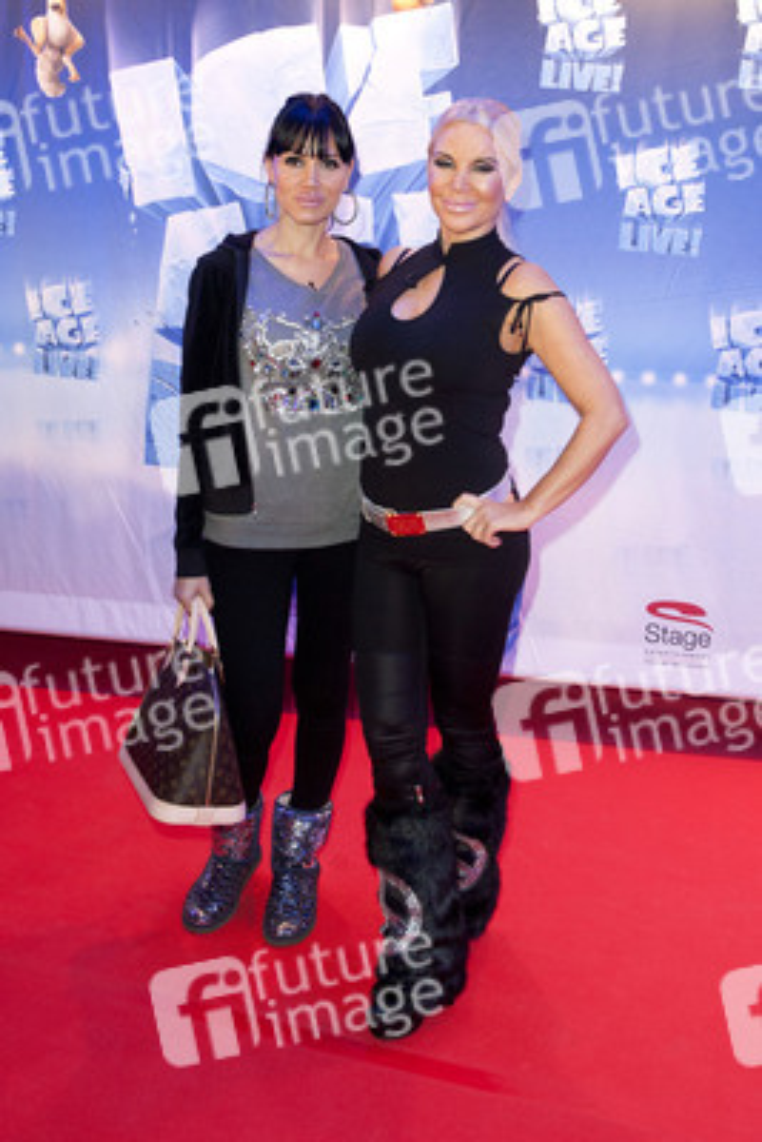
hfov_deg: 42.4
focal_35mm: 31
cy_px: 571
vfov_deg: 60.3
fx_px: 983
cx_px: 381
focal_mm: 31
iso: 1600
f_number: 5
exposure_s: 1/200
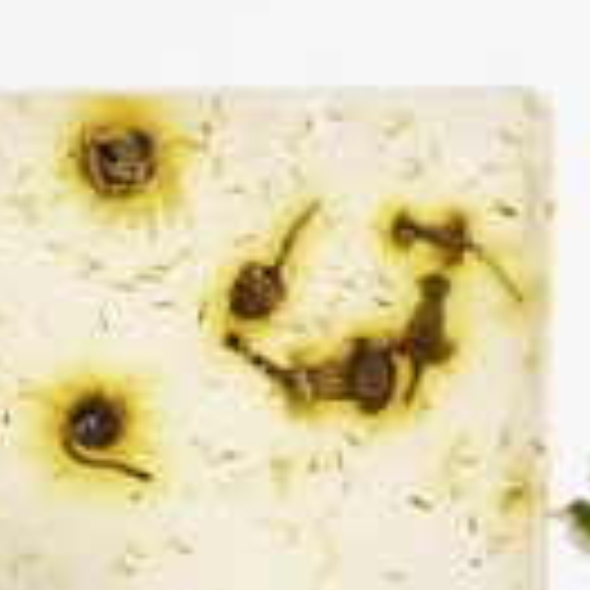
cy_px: -117
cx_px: -90
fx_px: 15041
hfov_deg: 2.2
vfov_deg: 2.2
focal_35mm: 780
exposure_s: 1/640
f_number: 8
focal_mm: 150
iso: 100
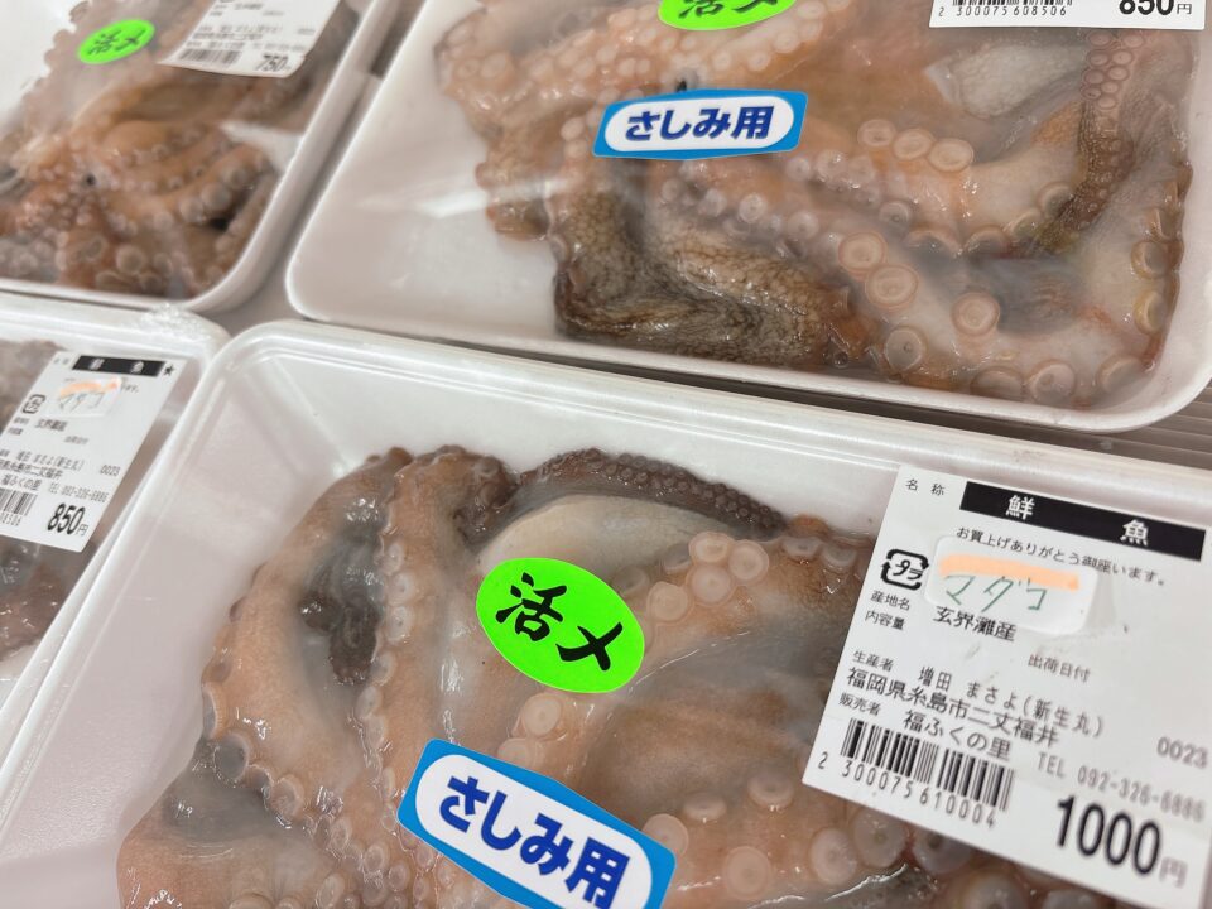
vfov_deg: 53.1
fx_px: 910
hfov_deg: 67.3
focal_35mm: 26
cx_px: 606
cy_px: 454
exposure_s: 1/60
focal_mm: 5.96
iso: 100
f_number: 1.6
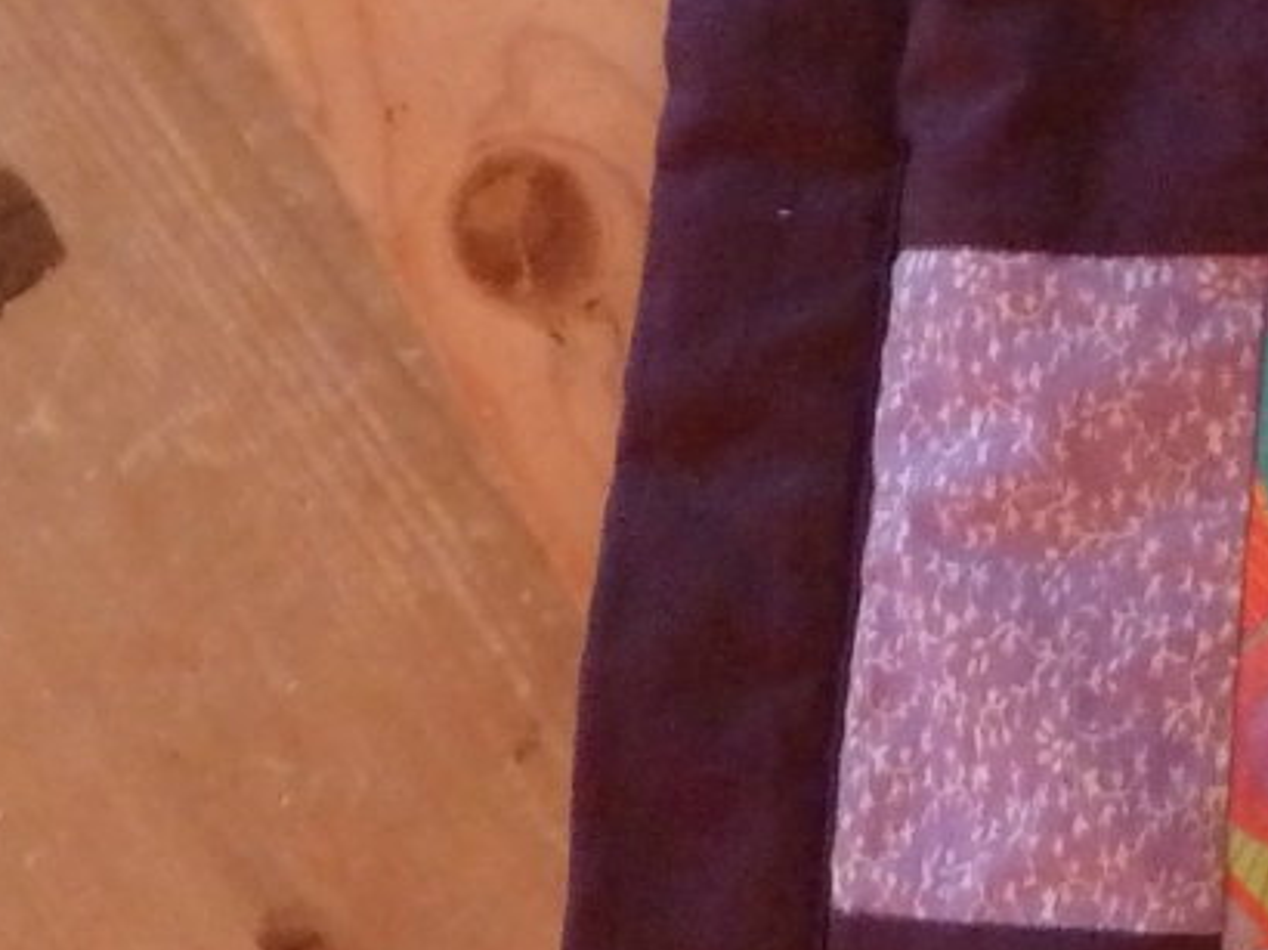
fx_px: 6773
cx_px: 2752
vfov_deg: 7.8
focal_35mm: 185
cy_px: -678
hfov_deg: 9.8
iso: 400
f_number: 3.6
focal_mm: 6.1
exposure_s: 1/13
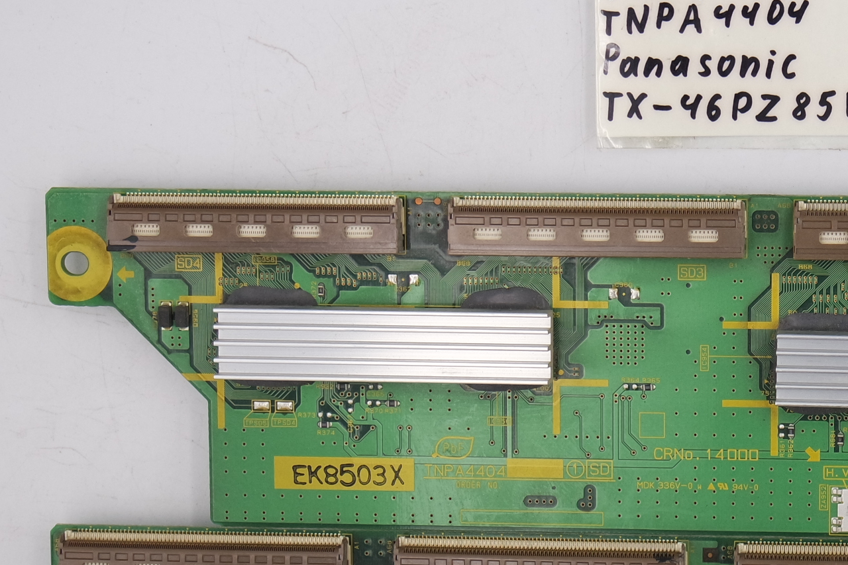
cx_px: 833
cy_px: 321
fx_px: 2355
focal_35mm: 100
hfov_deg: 19.8
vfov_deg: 13.7
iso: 160
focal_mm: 16
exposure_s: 1/125
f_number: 4.5
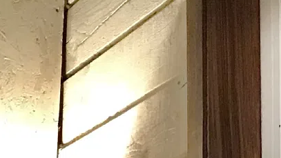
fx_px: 1341
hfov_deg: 11.8
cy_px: 472
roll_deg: -2.6
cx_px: -20
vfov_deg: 6.2
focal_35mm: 180
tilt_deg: +2.3
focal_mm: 3.99
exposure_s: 1/7
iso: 80
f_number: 1.8
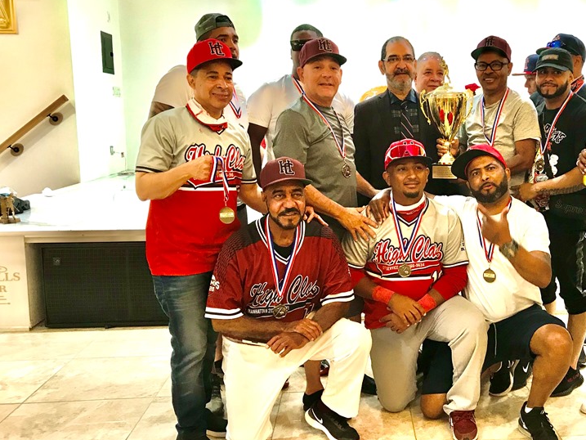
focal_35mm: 40
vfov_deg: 36.0
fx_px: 677
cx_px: 417
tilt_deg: -8.4
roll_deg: +0.4
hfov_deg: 45.6
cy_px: 217
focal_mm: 3.99
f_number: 1.8
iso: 40
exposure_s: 1/20
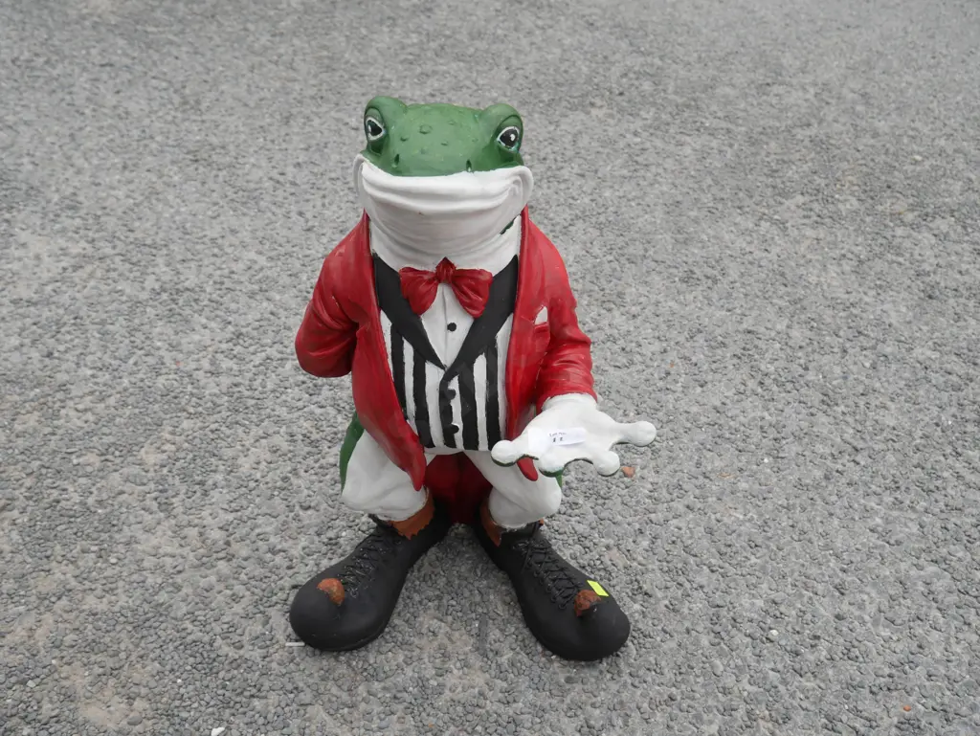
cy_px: 368
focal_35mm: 34
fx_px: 963
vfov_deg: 41.8
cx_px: 490
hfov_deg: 53.9
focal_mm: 17
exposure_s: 1/250
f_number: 5
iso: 200
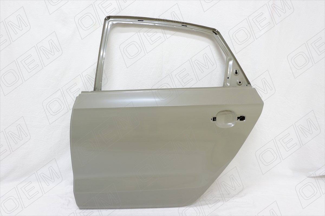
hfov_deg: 73.7
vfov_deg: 53.1
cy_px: 108
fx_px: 217
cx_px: 162
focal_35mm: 24
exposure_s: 1/34
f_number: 3.5
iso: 400
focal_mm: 16
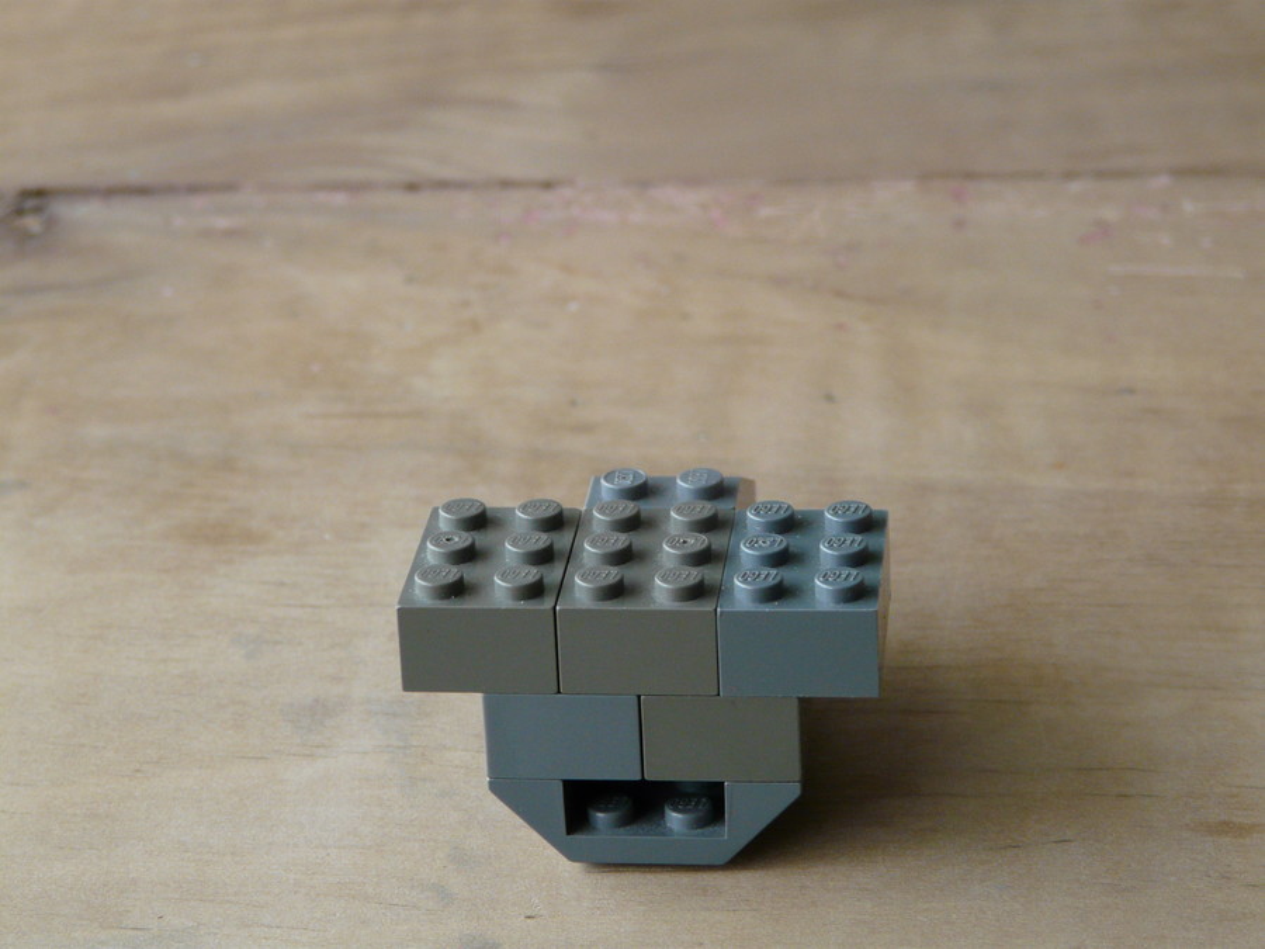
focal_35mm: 106
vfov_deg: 14.0
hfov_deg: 18.5
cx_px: 632
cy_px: 474
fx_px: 3874
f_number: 3.6
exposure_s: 1/10
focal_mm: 17.5
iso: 200
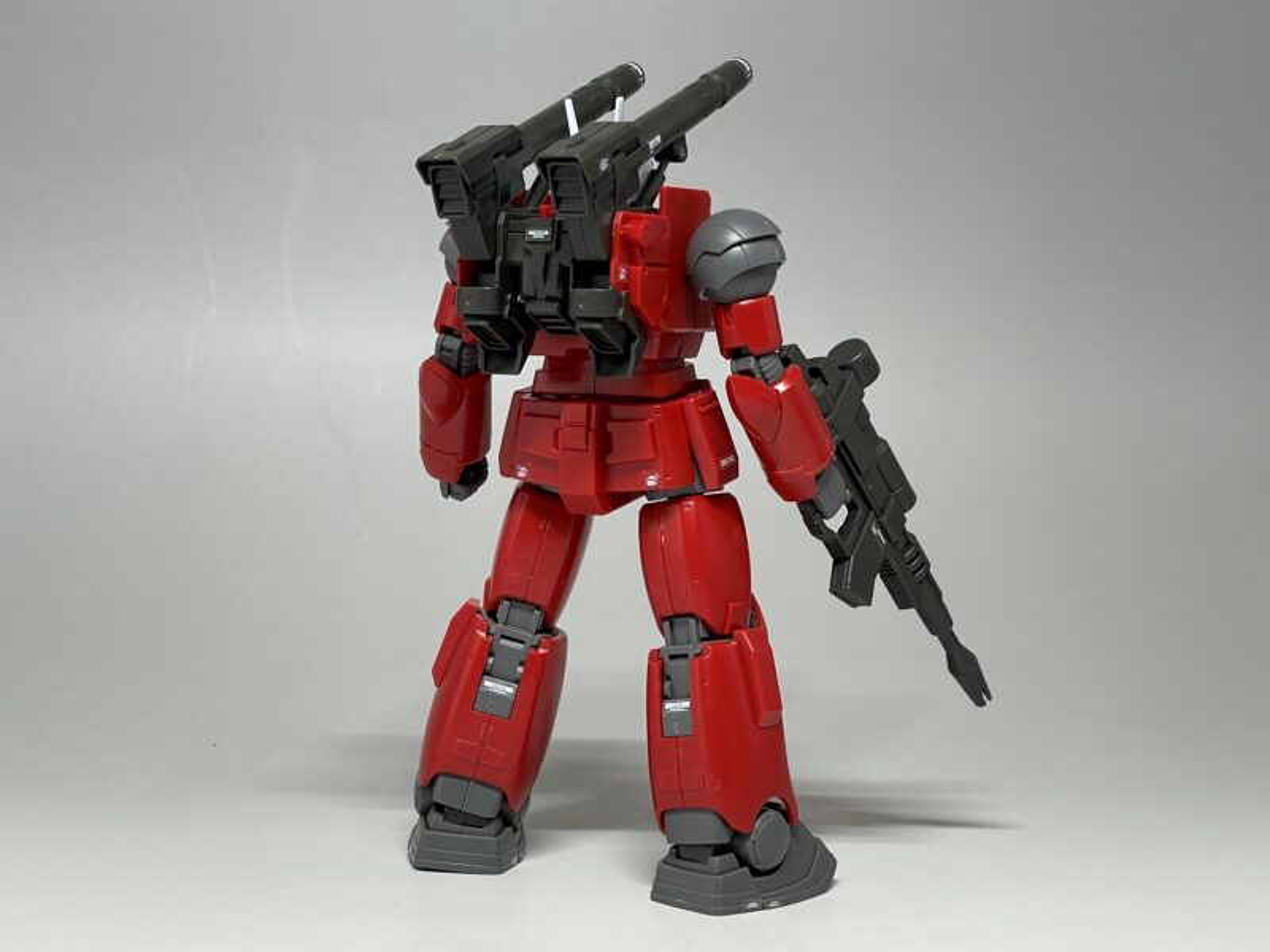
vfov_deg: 28.0
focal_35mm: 52
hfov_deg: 36.8
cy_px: 476
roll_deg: -1.5
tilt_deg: -2.5
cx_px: 635
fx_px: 1908
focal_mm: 6
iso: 64
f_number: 2
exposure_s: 1/120
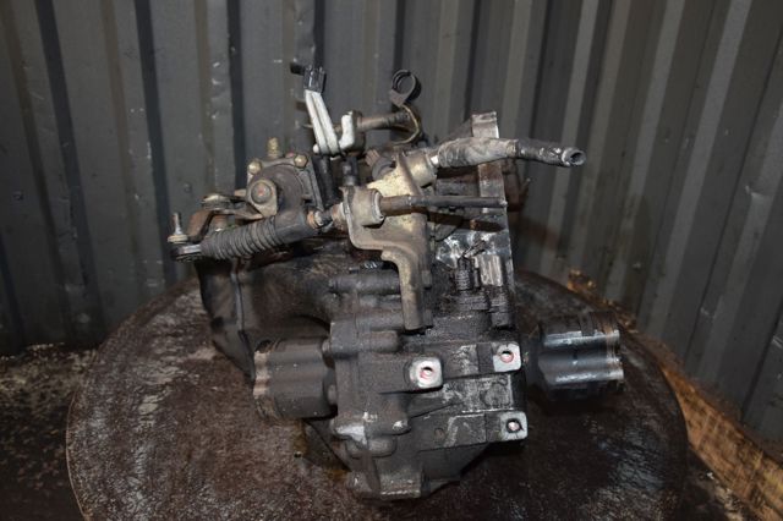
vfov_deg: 41.7
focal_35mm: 32
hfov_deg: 59.5
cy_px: 260
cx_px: 392
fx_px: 685
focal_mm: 21
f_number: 5
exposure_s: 1/60
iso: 800
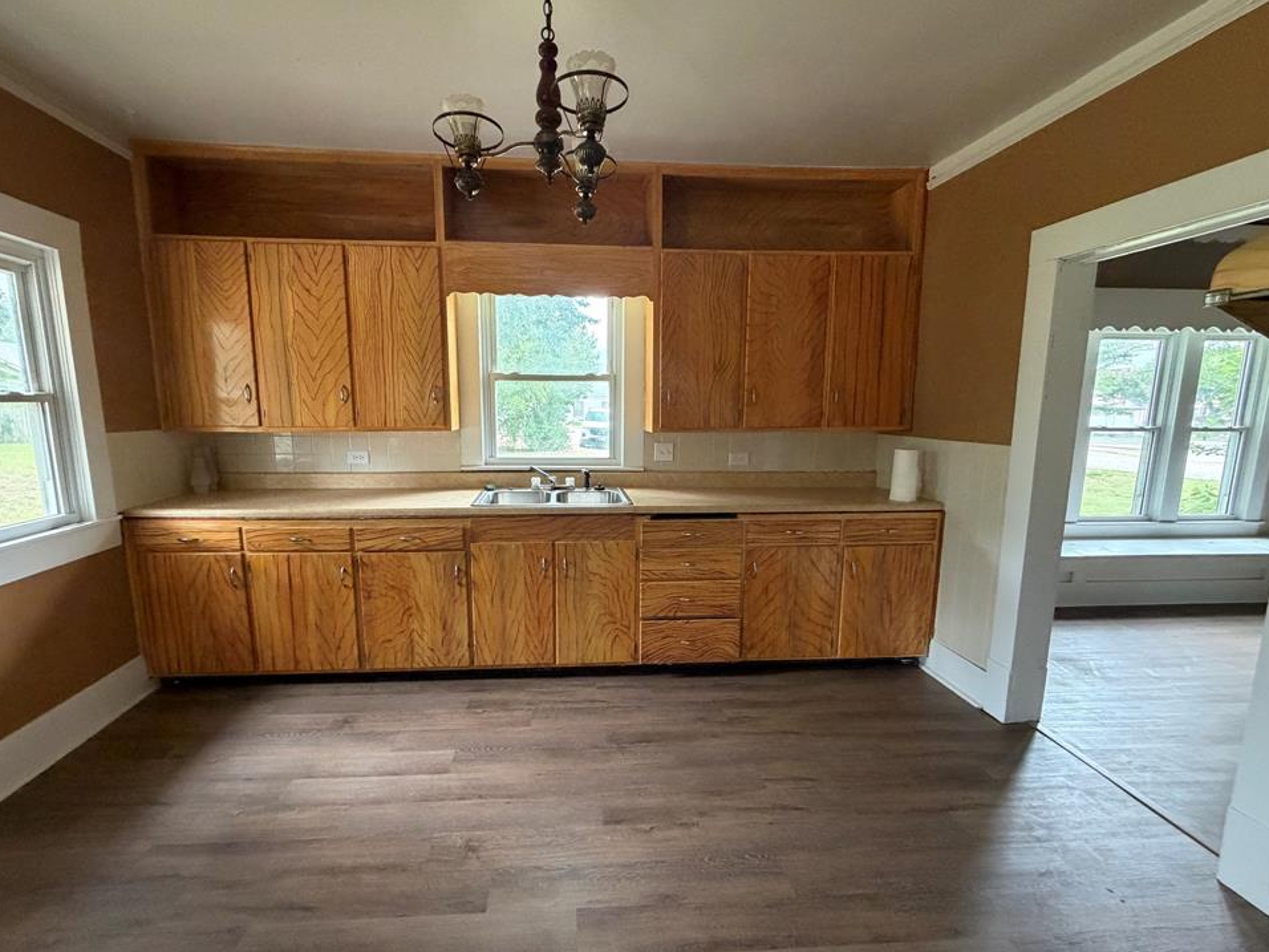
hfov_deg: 98.1
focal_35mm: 15
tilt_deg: -8.9
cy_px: 487
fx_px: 550
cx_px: 597
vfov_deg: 81.7
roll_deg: -0.1
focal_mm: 2.22
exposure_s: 1/60
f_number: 2.2
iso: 400
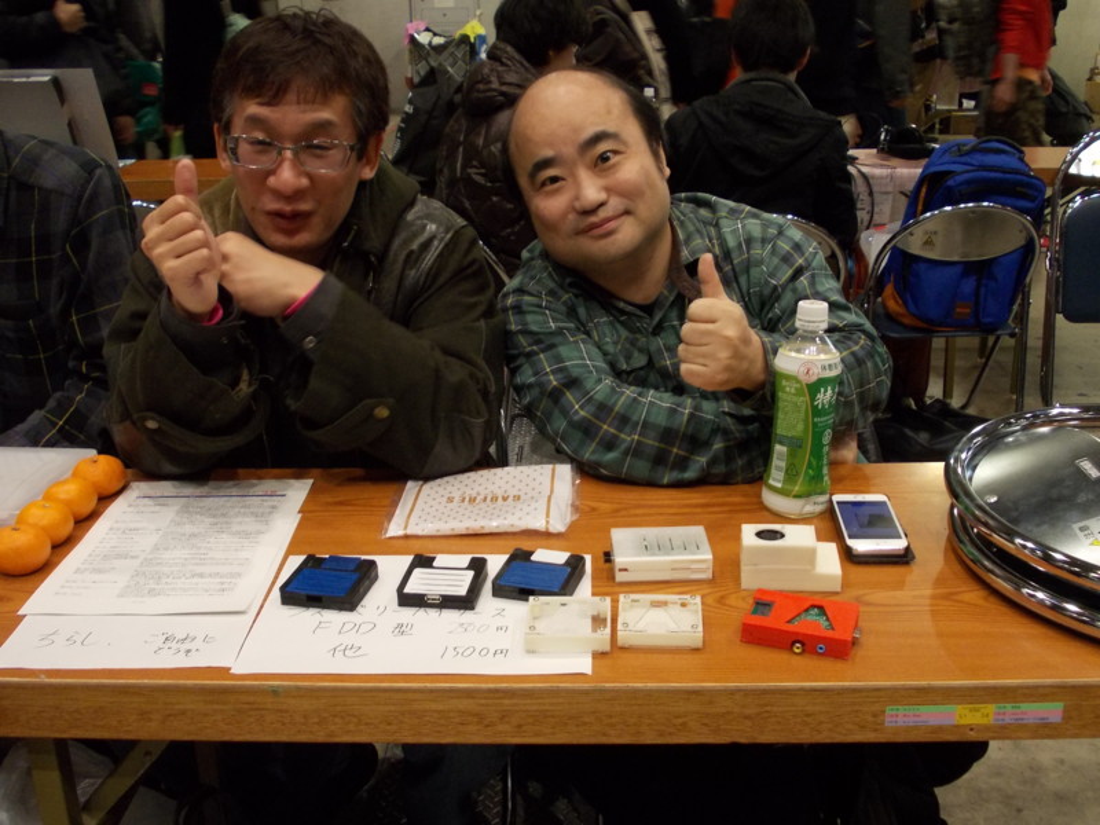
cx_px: 550
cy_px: 412
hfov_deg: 49.0
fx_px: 1208
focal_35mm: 38
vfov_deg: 37.7
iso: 200
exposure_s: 1/30
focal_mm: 5.3
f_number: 3.1
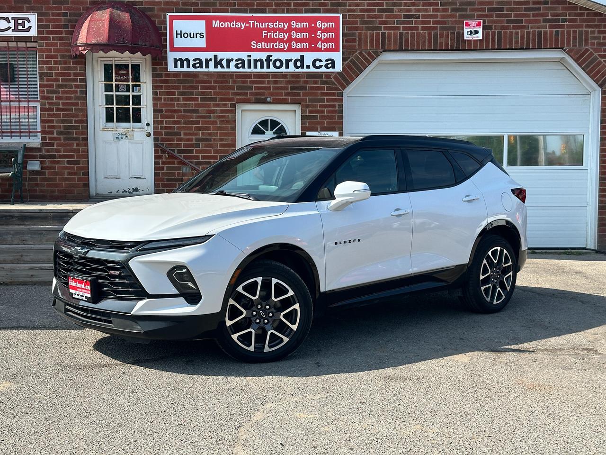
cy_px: 228
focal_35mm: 48
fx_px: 840
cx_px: 303
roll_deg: +0.3
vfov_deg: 30.3
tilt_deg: -4.4
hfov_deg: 39.7
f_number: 1.78
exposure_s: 1/2252
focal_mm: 6.86
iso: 64
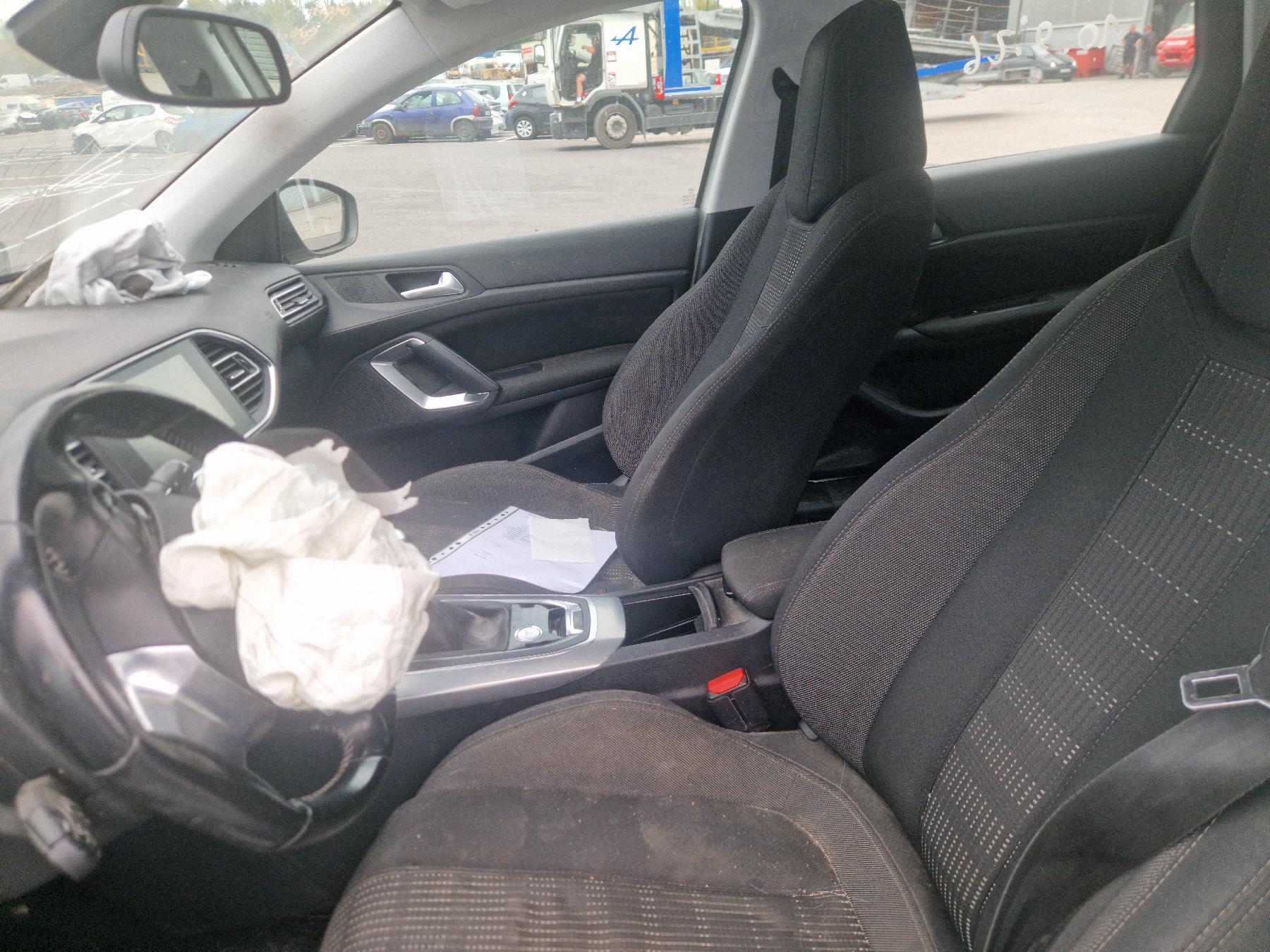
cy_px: 476
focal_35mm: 23
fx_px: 844
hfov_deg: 73.9
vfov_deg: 58.9
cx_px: 635
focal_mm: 5.4
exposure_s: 1/100
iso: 50
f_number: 1.8
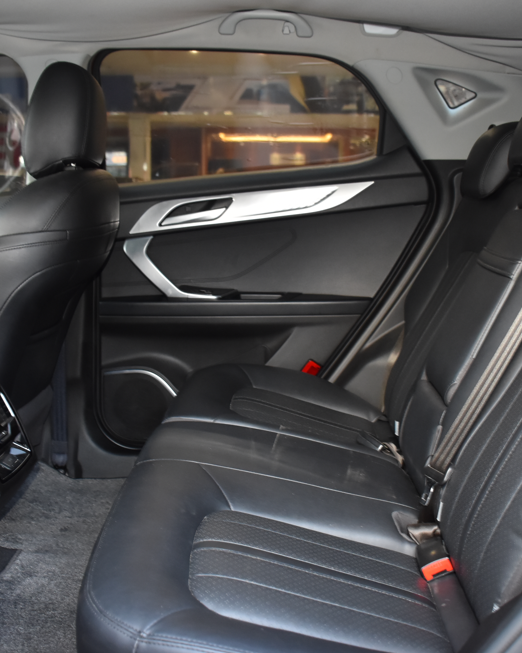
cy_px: 334
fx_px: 753
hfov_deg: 38.2
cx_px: 272
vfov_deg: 46.8
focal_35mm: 39
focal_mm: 18
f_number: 3.5
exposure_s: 1/60
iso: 1100
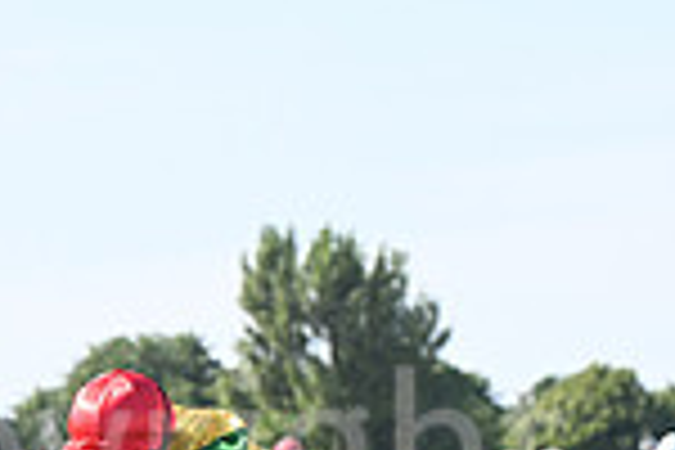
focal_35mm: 484
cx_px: 292
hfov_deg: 4.3
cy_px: 740
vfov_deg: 2.8
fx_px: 9074
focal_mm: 125
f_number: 5.6
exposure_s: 1/1250
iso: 400
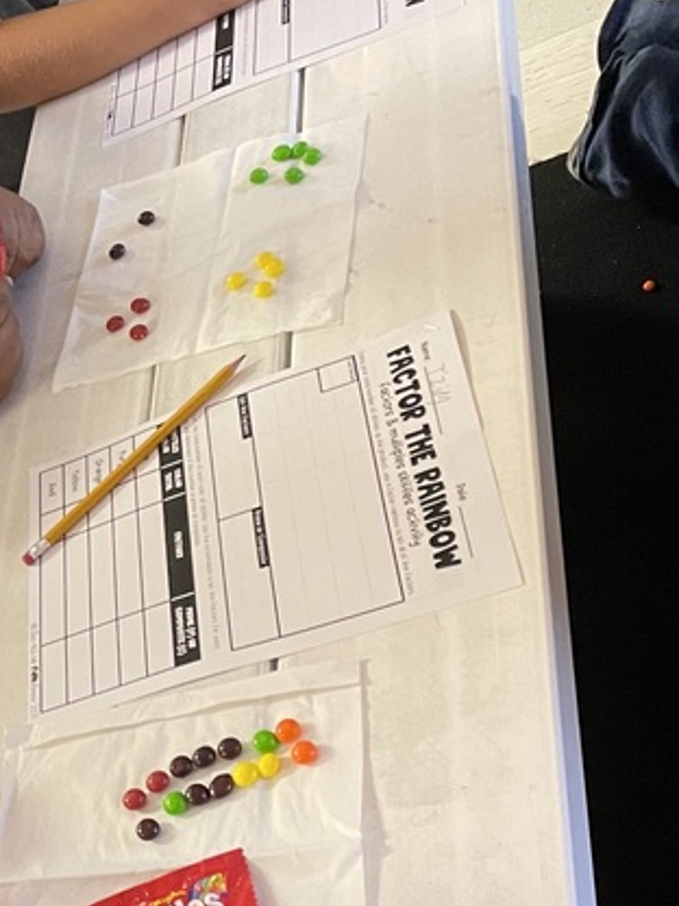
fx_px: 1674
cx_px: -94
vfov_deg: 30.2
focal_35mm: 64
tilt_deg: -33.8
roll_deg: +42.4
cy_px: 497
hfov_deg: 21.6
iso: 400
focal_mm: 4.2
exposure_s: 1/60
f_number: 1.6
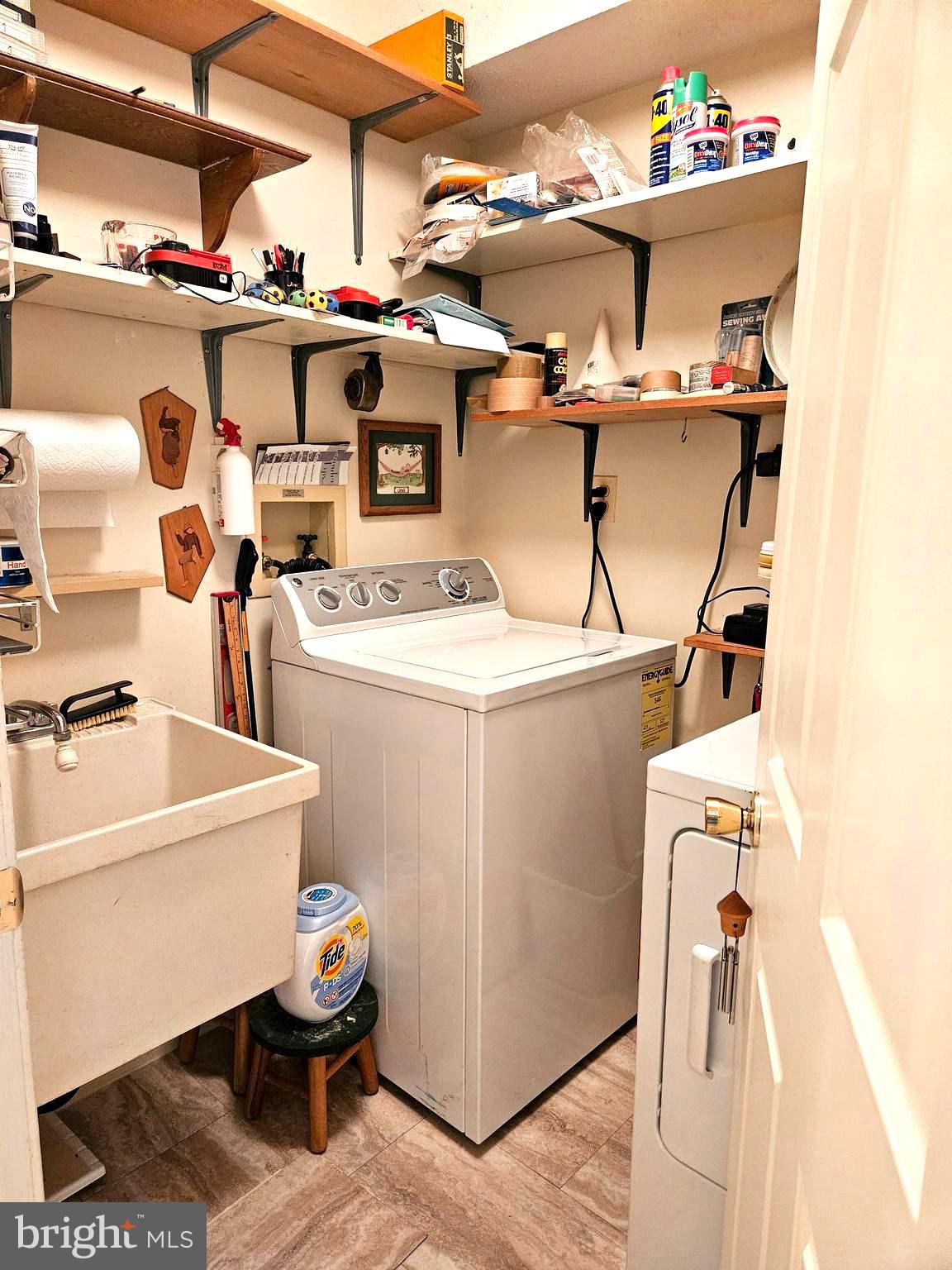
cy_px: 635
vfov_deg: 73.9
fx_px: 843
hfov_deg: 58.9
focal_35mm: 23
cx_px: 476
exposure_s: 1/120
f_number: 1.8
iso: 800
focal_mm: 5.4
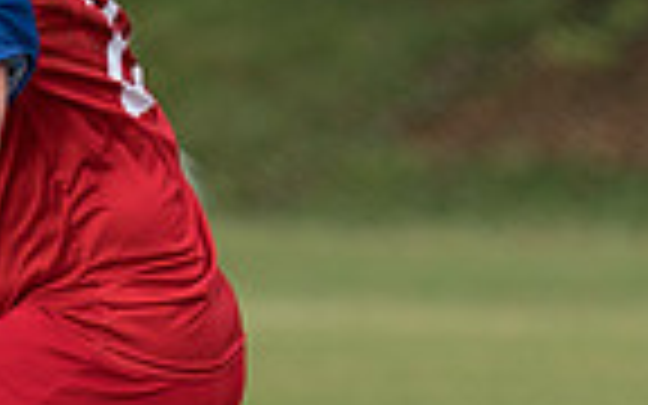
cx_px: 143
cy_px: 234
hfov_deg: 1.4
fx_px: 26155
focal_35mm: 1481
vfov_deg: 0.9
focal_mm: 175
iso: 250
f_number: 2.8
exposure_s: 1/1250
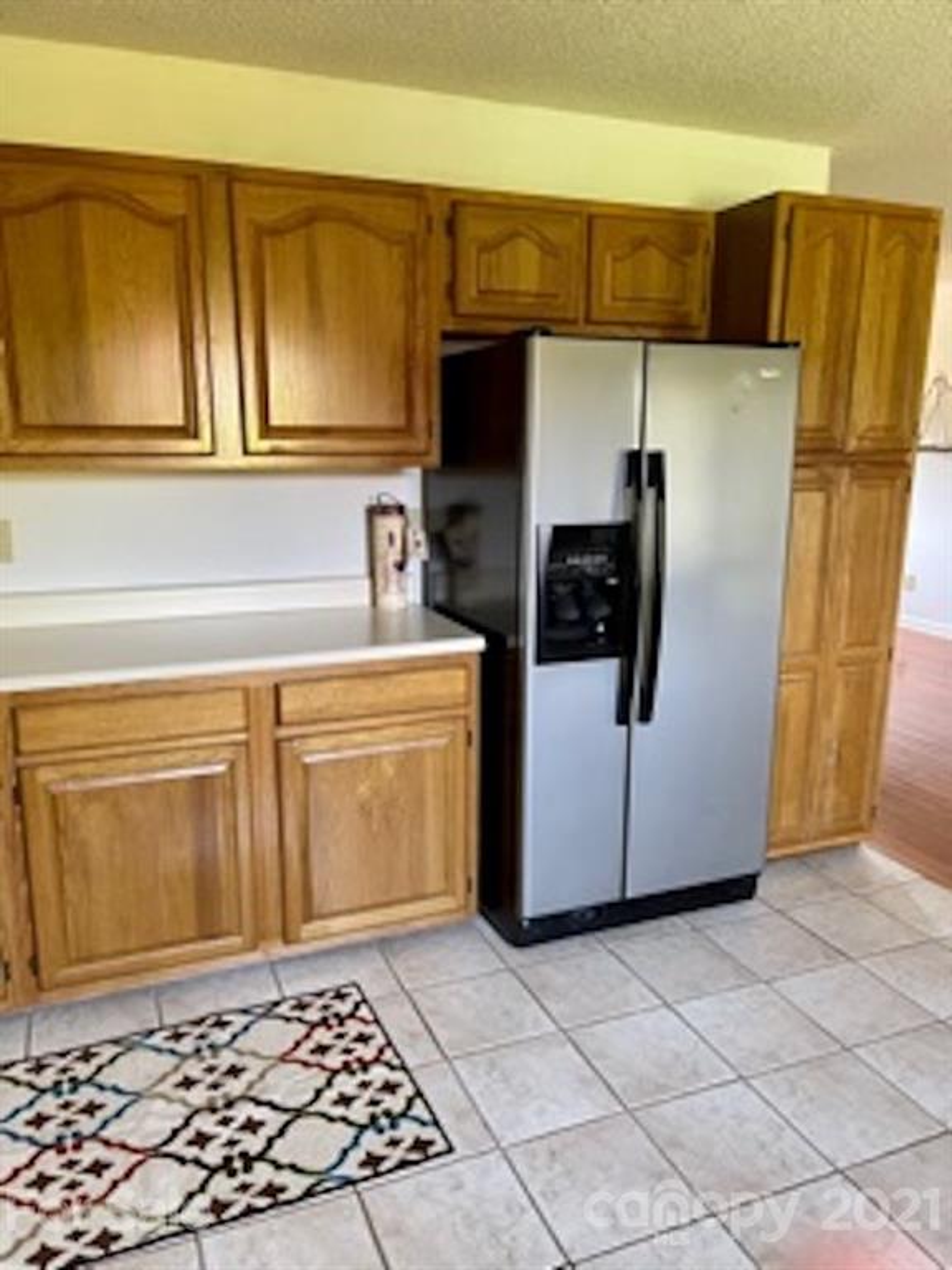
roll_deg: -0.7
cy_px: 635
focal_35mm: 26
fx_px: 953
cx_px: 476
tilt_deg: -13.6
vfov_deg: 67.3
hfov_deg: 53.1
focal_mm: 5.1
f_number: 1.6
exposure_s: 1/60
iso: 400
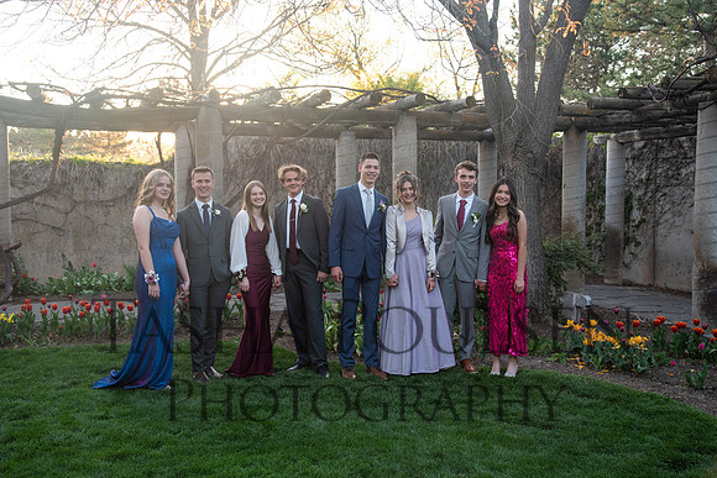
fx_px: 797
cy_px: 239
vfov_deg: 33.4
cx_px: 358
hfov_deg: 48.4
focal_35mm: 40
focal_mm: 40
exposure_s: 1/125
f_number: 5.6
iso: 640
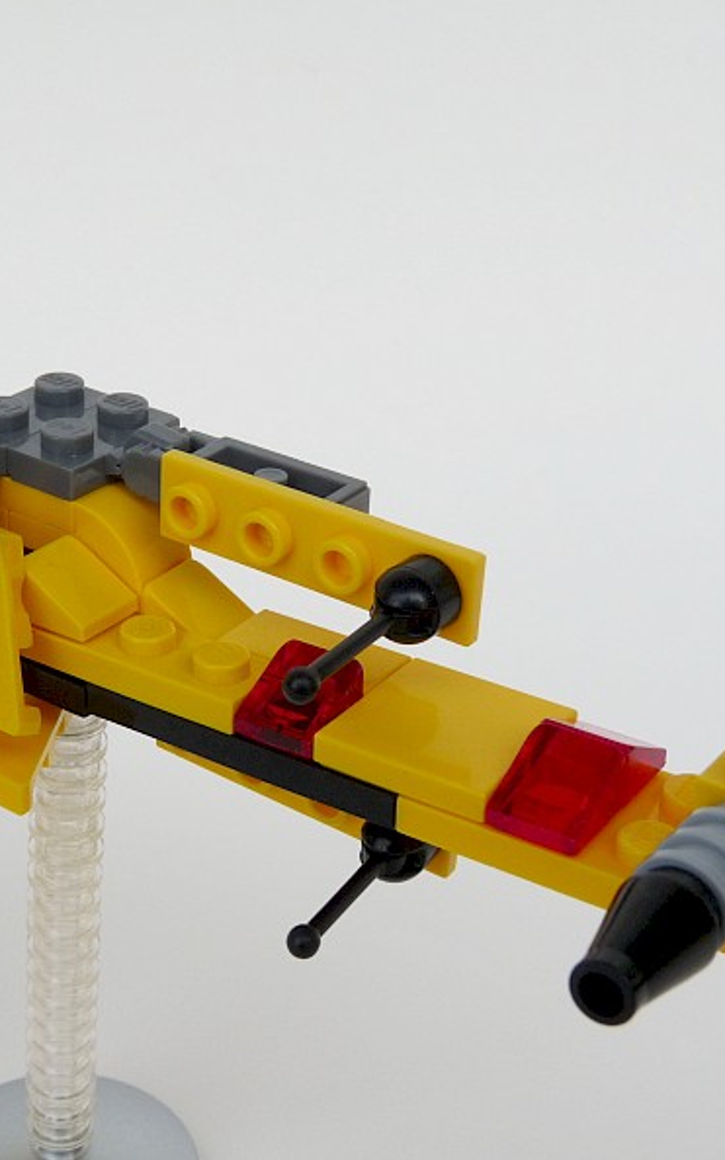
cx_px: 262
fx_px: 1898
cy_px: 580
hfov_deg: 21.6
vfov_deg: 34.0
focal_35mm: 60
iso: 100
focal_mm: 7.4
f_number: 6.3
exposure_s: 1/80
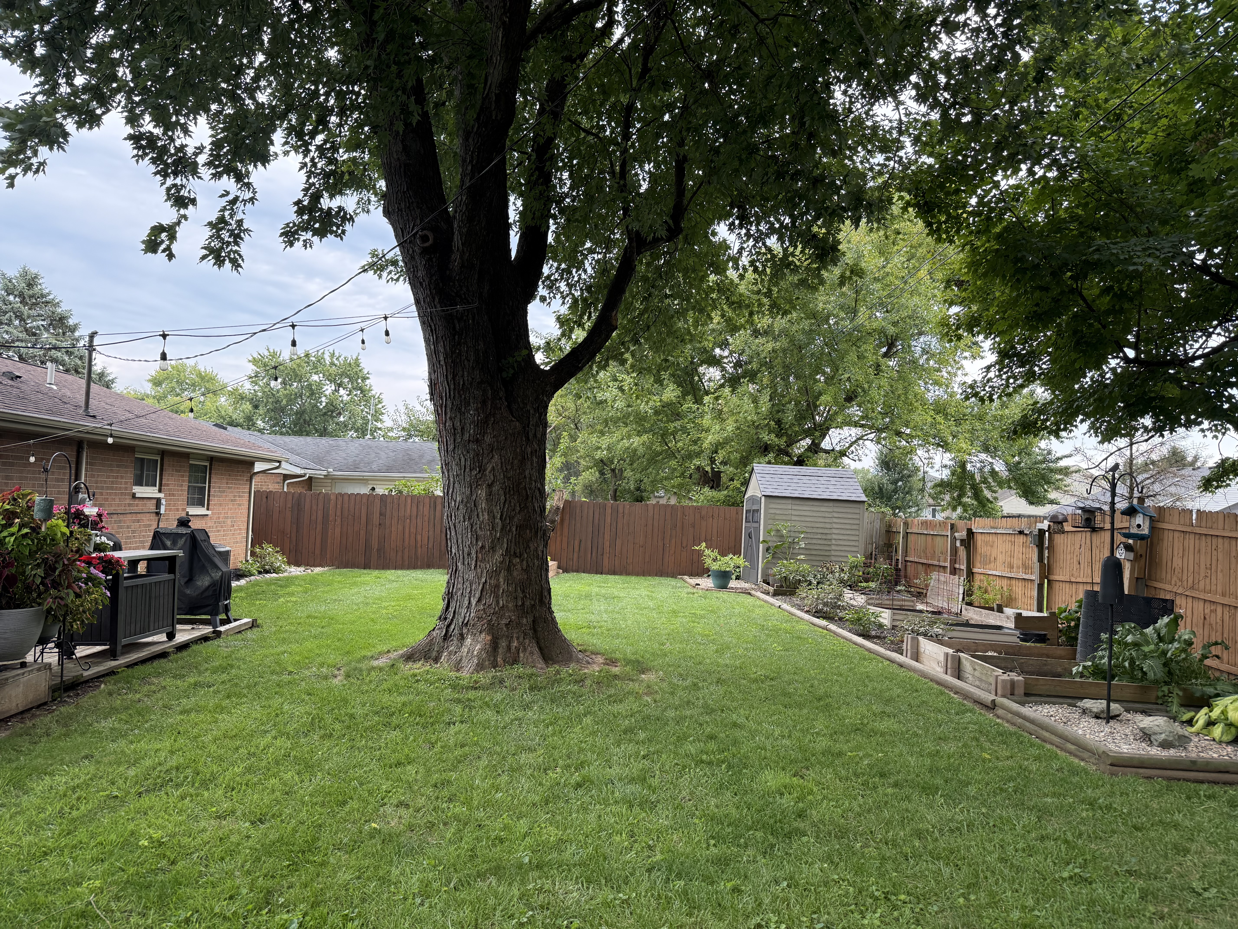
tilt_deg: +2.7
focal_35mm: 24
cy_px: 464
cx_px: 619
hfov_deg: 71.6
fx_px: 858
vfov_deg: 56.8
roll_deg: -1.8
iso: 100
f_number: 1.78
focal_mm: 6.76
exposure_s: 1/715
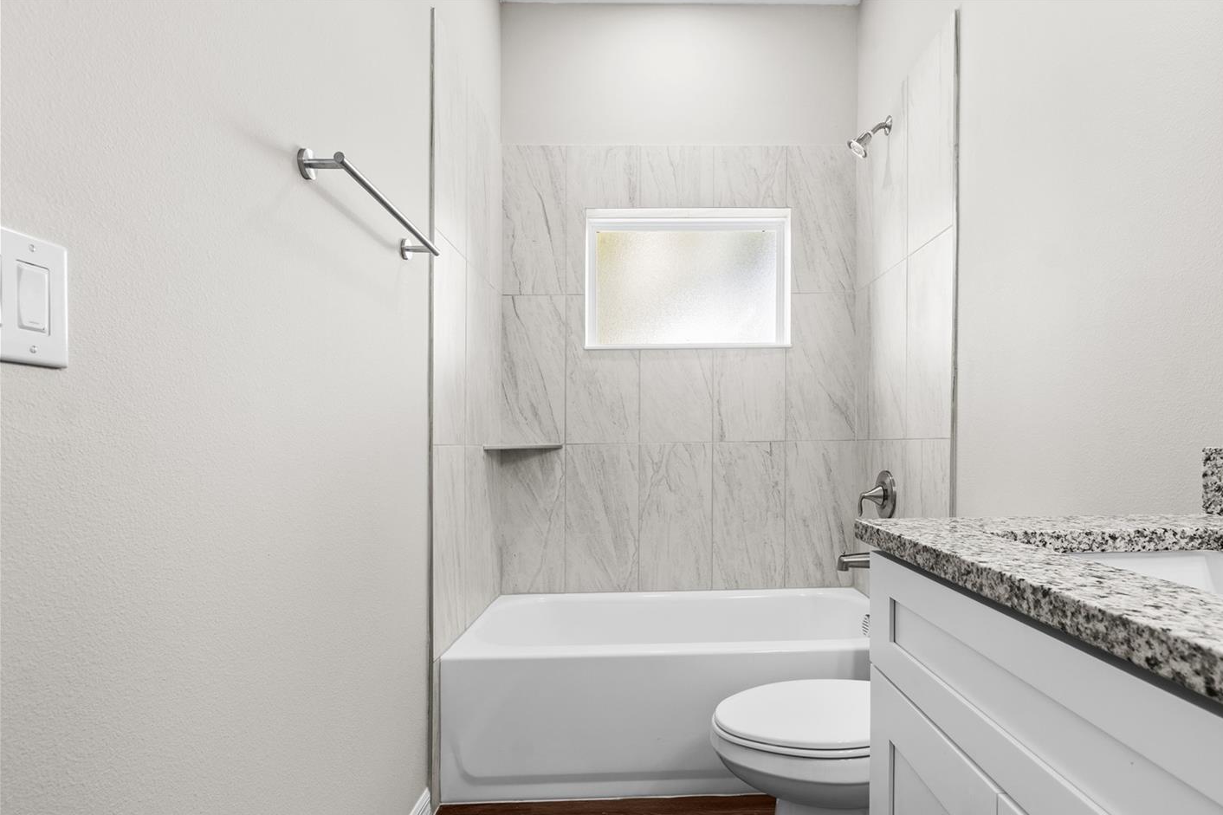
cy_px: 459
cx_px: 692
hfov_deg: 92.8
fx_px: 577
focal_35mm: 17
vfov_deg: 70.1
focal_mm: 10
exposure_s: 1/1.67
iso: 100
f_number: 7.1
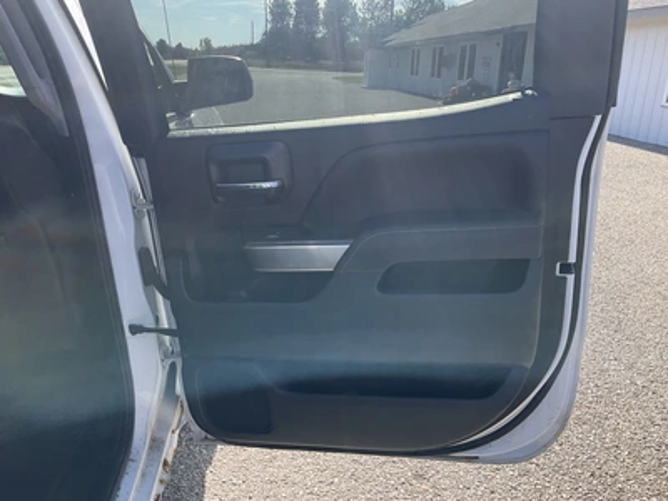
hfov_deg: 61.7
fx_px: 560
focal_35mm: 29
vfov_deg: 48.2
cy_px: 250
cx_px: 334
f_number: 1.8
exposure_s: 1/529
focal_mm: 3
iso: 25
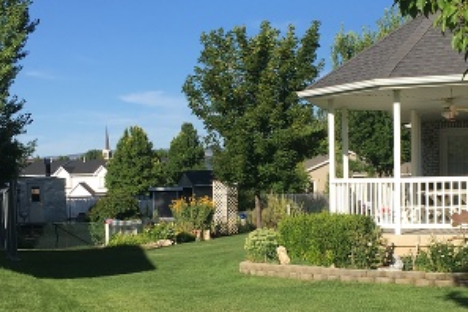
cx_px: 280
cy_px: 214
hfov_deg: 30.9
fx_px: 845
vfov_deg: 20.8
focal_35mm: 65
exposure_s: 1/1672
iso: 25
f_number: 2.2
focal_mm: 4.15
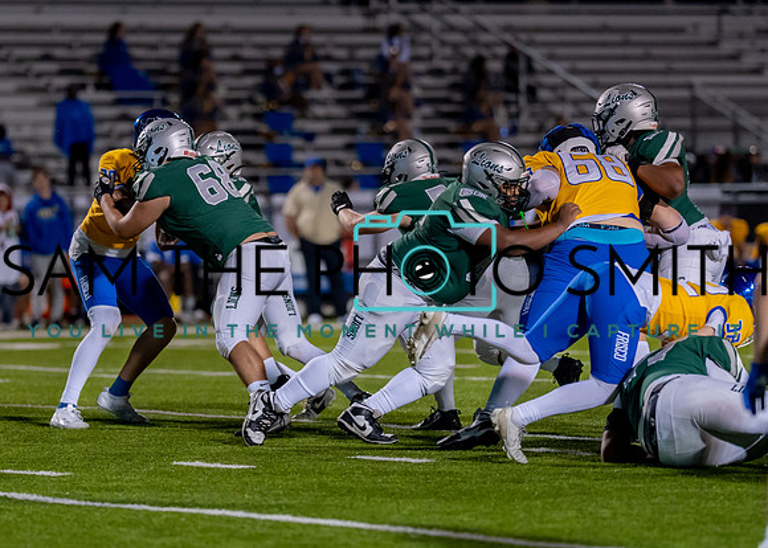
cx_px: 303
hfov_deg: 7.1
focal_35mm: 282
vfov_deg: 5.1
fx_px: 6154
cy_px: 255
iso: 1600
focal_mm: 135
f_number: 1.8
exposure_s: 1/1250
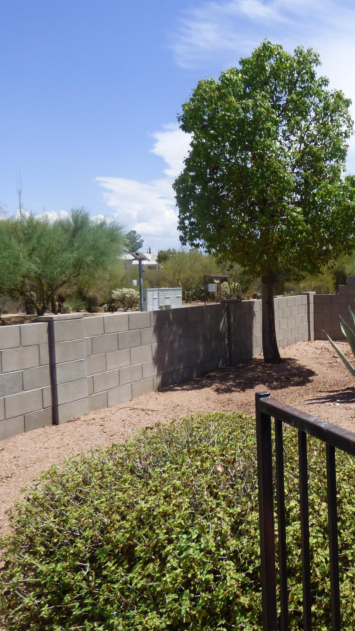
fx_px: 502
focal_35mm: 30
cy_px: 316
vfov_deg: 64.3
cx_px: 391
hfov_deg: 33.8
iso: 100
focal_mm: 3.58
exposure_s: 1/1600
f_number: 2.8
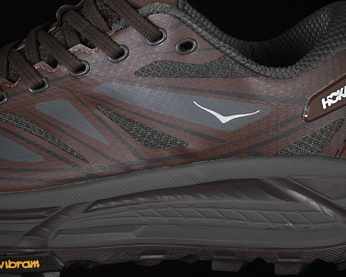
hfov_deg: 22.5
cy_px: 139
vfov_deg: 18.1
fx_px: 870
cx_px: 164
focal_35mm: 85
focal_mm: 50
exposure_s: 1/60
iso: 160
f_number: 6.3
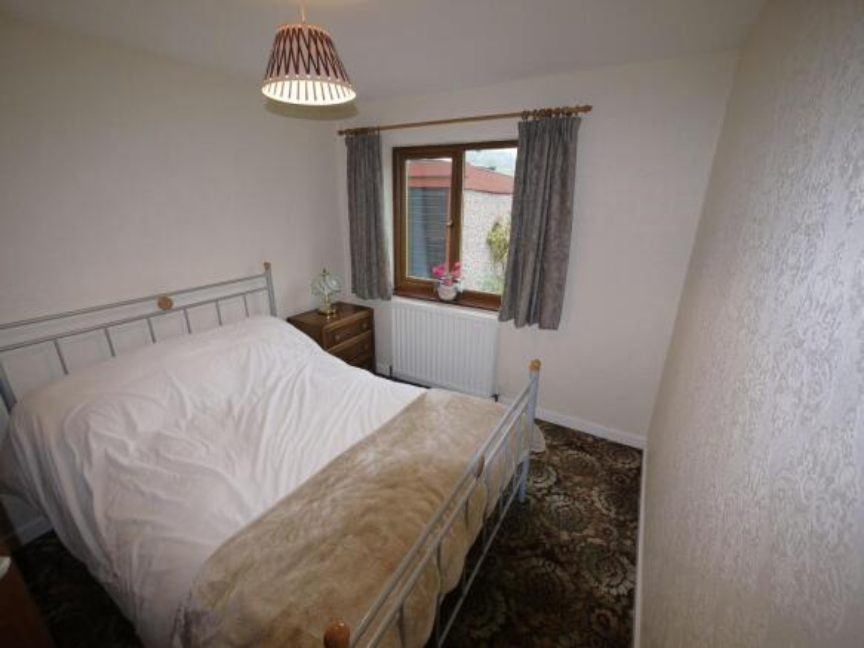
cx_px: 432
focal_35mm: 16
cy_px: 324
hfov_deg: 94.5
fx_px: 399
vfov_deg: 78.1
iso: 160
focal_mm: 8
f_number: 4
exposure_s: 1/30
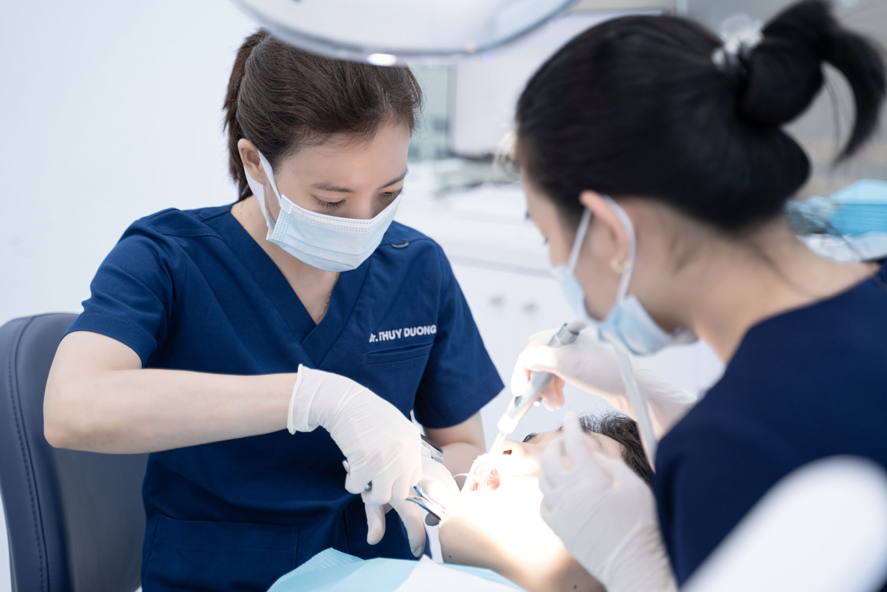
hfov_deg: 33.9
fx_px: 1454
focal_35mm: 59
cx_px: 444
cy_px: 296
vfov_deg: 23.0
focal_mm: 59
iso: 640
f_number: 2.8
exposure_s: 1/100
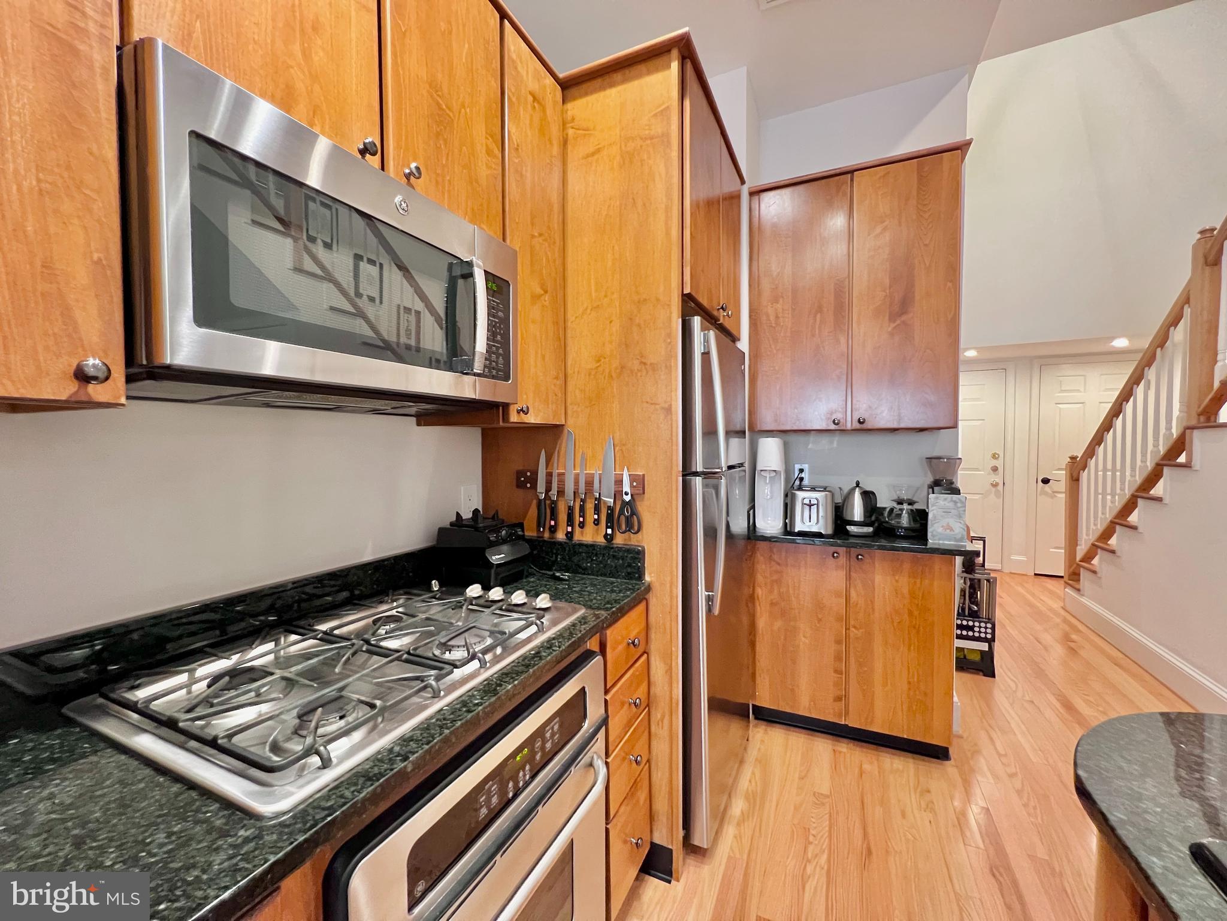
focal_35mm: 13
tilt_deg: -2.8
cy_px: 460
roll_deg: -0.5
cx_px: 614
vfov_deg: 89.9
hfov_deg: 106.2
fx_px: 461
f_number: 1.8
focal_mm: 1.57
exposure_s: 1/60
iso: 500
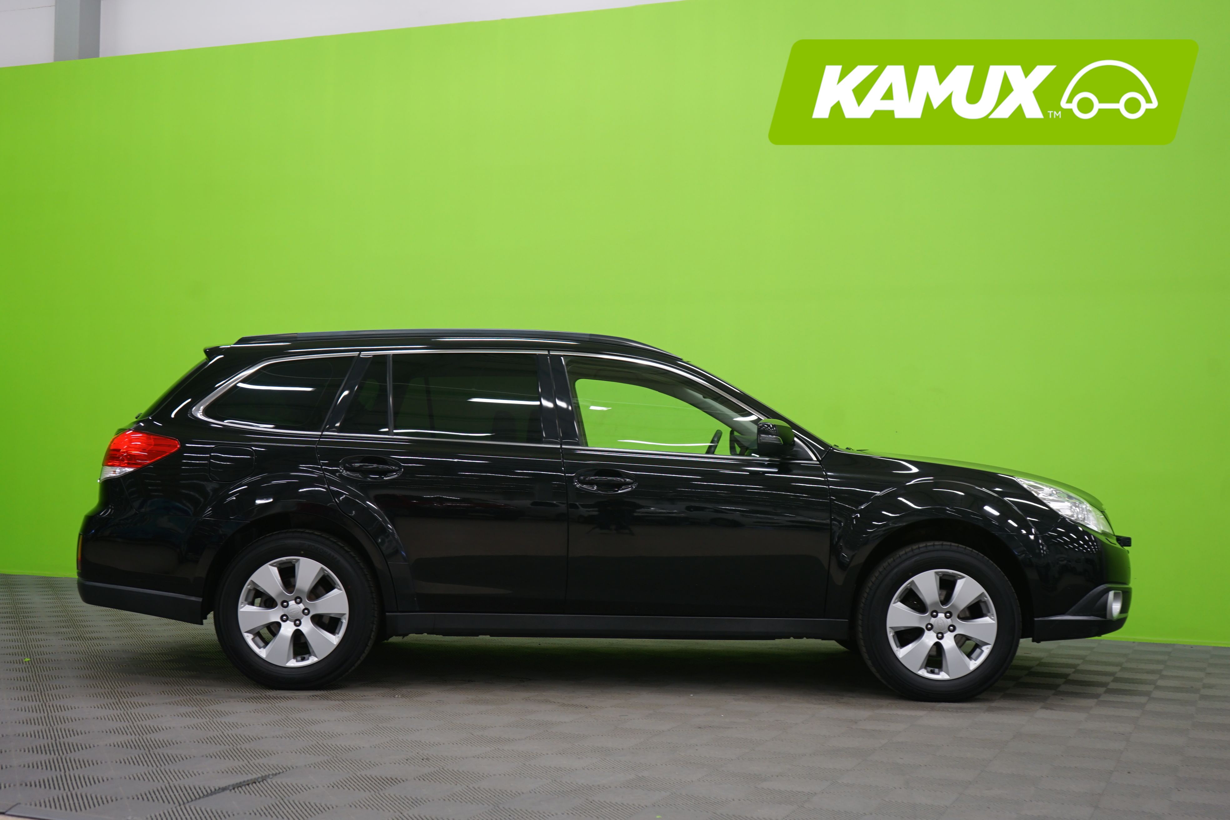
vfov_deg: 31.2
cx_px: 615
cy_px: 410
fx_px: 1469
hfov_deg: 45.4
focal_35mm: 43
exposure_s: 1/8
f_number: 5
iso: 400
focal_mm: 43
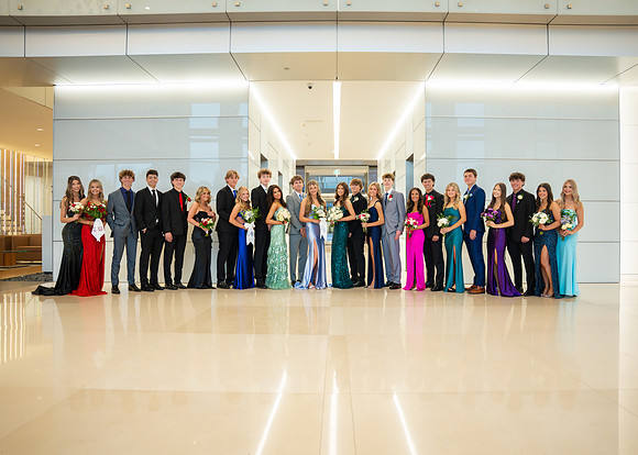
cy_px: 227
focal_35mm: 26
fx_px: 467
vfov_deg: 52.0
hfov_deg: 68.6
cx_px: 331
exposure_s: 1/250
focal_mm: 24
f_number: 2.8
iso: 1250
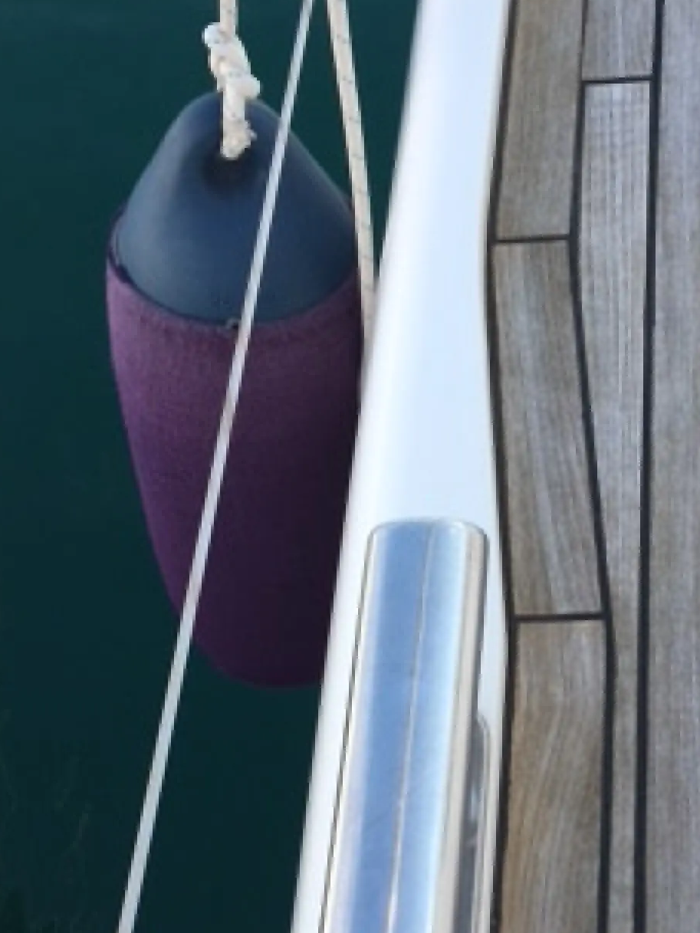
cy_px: 642
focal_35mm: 61
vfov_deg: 31.4
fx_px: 1644
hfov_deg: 23.7
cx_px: 554
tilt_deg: -57.2
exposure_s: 1/718
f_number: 2.2
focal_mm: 4.15
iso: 25
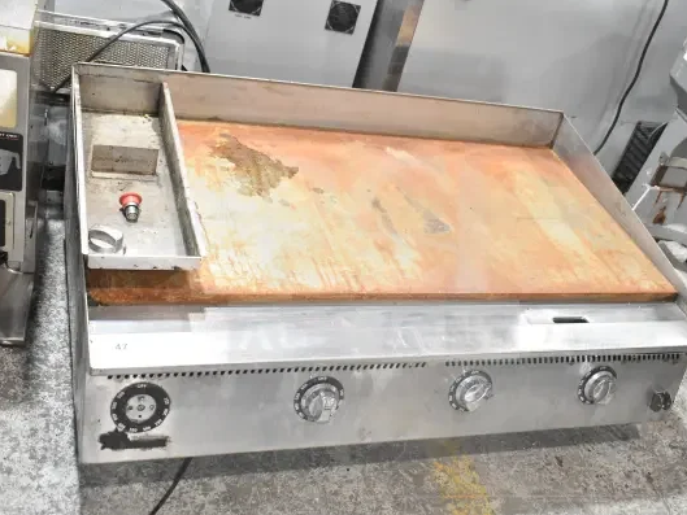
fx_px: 825
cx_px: 373
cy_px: 259
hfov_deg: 45.2
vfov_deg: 34.7
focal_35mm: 42
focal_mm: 25
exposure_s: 1/80
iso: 1600
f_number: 4.5
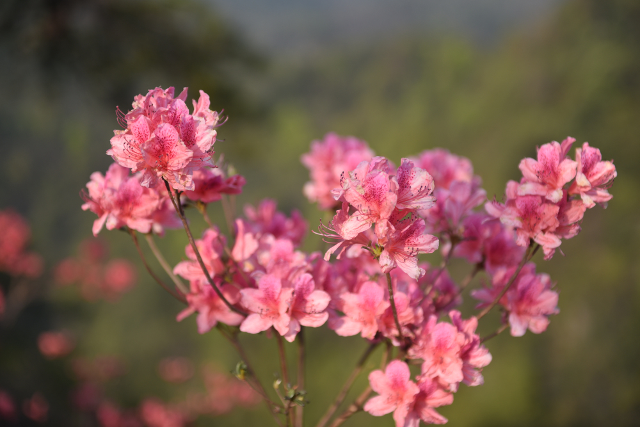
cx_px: 320
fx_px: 1245
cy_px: 214
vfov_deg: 19.5
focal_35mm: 70
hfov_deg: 28.8
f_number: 2.8
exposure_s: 1/1000
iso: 100
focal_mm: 70
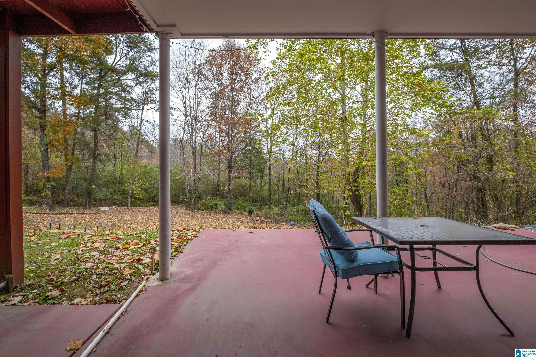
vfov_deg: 77.3
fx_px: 223
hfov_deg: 100.4
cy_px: 178
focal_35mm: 15
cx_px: 268
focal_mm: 10
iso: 800
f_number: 6.4
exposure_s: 1/250
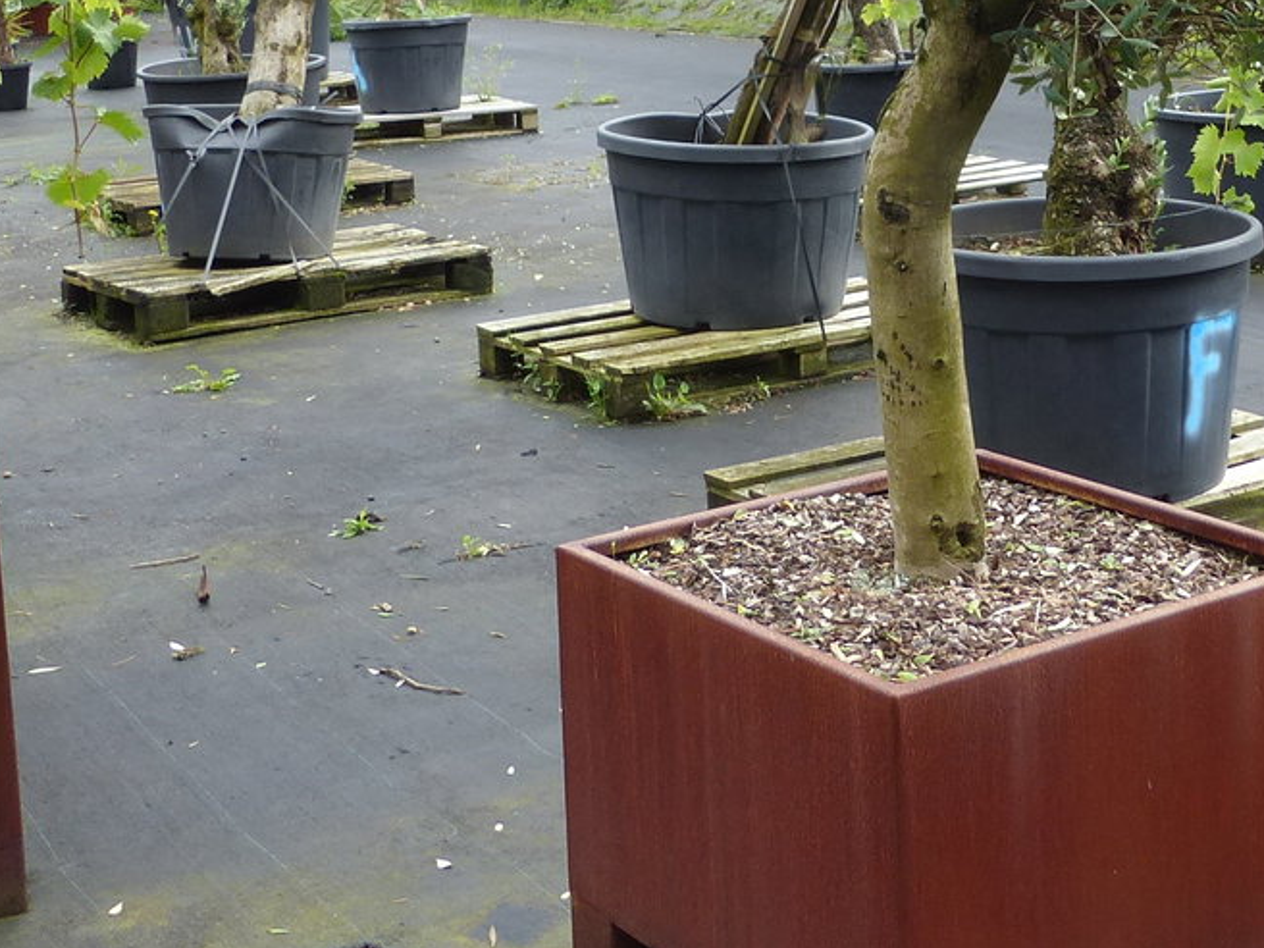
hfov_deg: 31.3
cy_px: 77
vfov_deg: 23.3
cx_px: 882
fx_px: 2227
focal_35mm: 61
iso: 100
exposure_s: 1/125
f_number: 4
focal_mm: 4.5
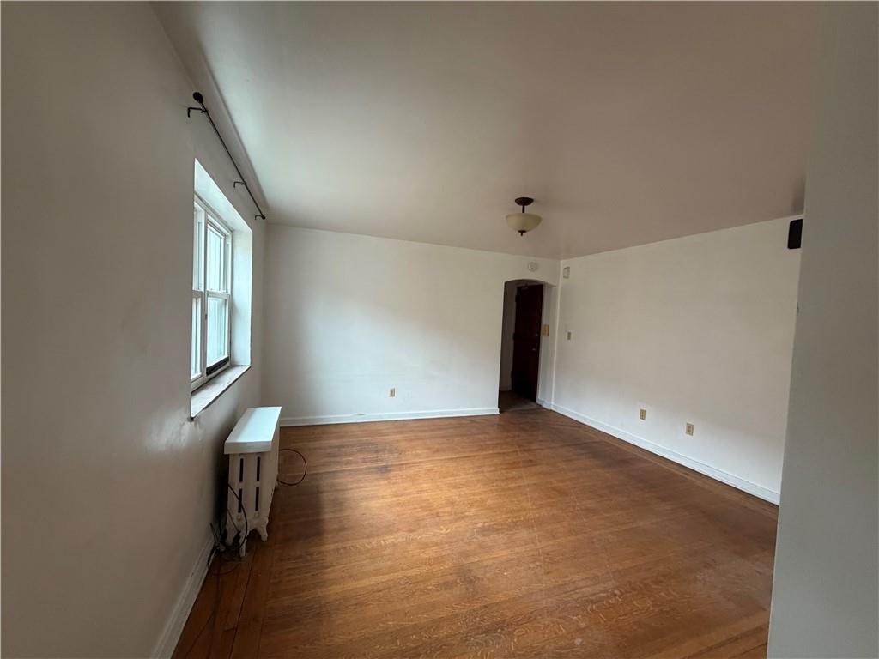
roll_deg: -2.1
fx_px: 356
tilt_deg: -2.4
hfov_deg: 102.1
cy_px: 330
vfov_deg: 85.7
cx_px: 440
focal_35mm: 14
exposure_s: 1/60
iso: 400
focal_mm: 2.22
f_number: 2.2
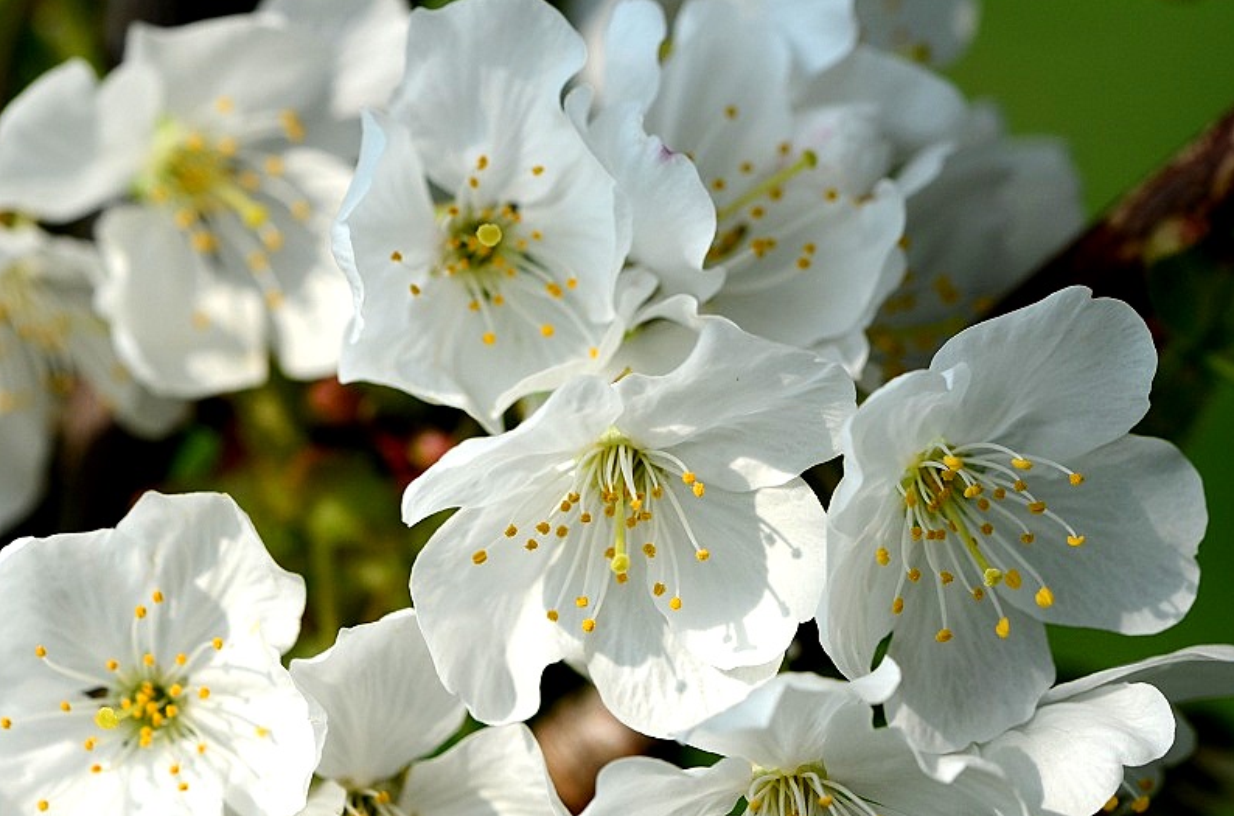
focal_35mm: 161
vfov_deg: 8.5
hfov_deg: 12.8
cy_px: 510
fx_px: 5492
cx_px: 664
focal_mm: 85
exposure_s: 1/640
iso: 200
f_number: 8
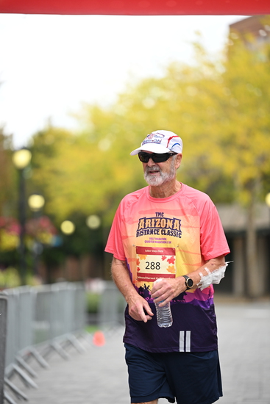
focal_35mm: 160
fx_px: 1799
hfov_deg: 8.6
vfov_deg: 12.8
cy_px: 202
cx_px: 135
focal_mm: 160
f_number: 2.8
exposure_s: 1/2000
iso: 640
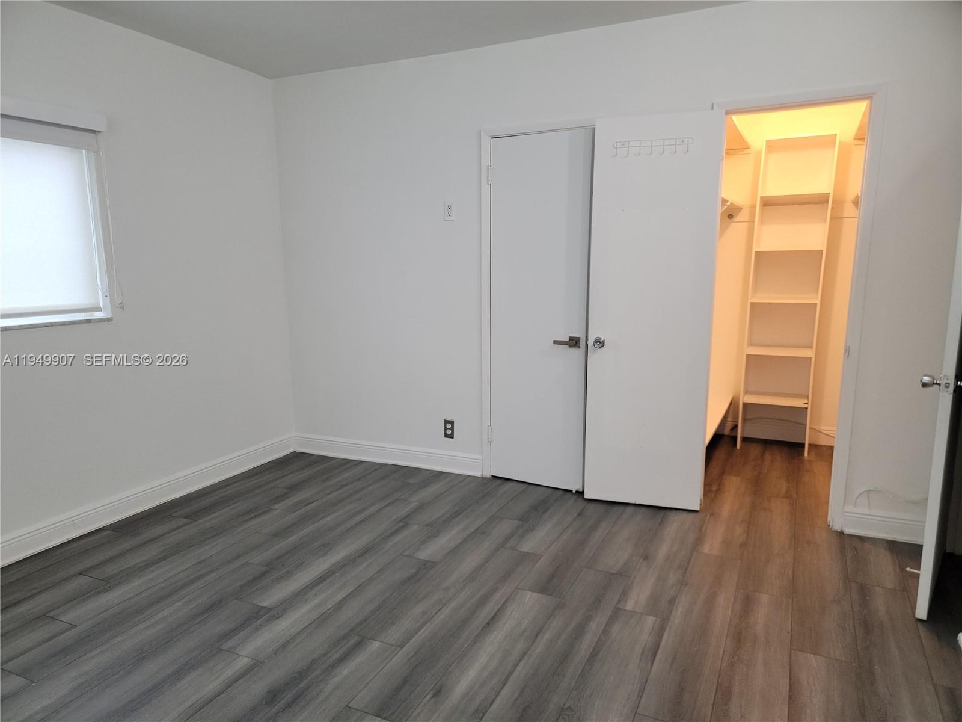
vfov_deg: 56.8
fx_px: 667
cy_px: 361
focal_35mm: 24
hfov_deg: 71.6
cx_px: 481
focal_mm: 6.7
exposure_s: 1/60
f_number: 1.8
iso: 125
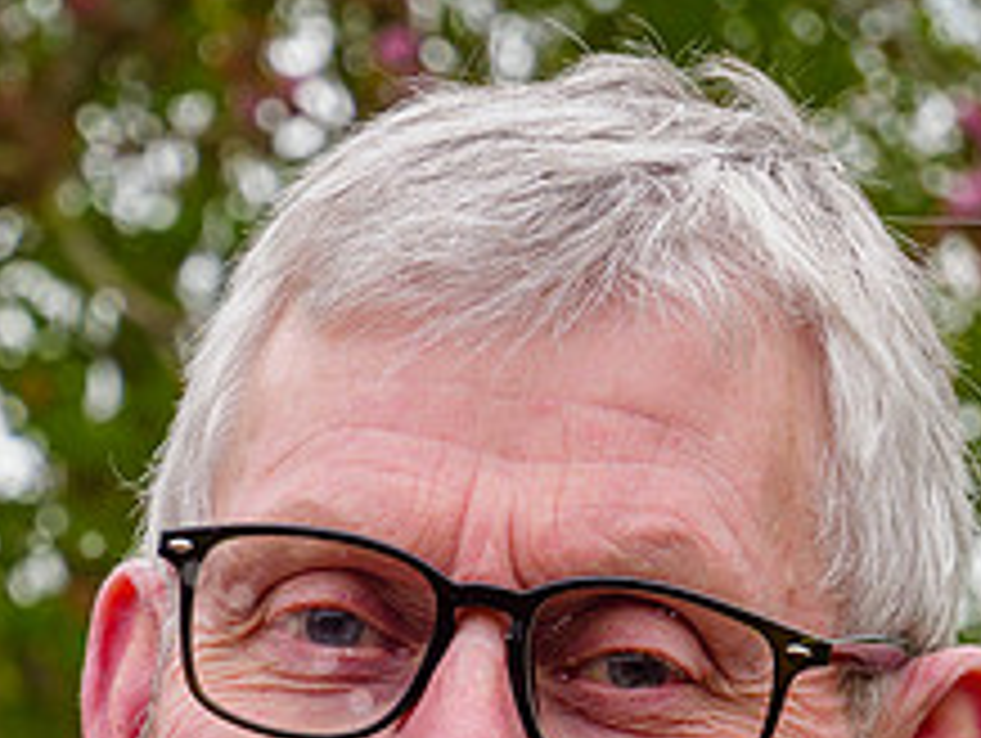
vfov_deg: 5.6
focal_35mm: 266
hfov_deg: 7.4
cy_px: 952
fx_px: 7547
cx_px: 32
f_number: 6.3
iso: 200
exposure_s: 1/200
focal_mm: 50
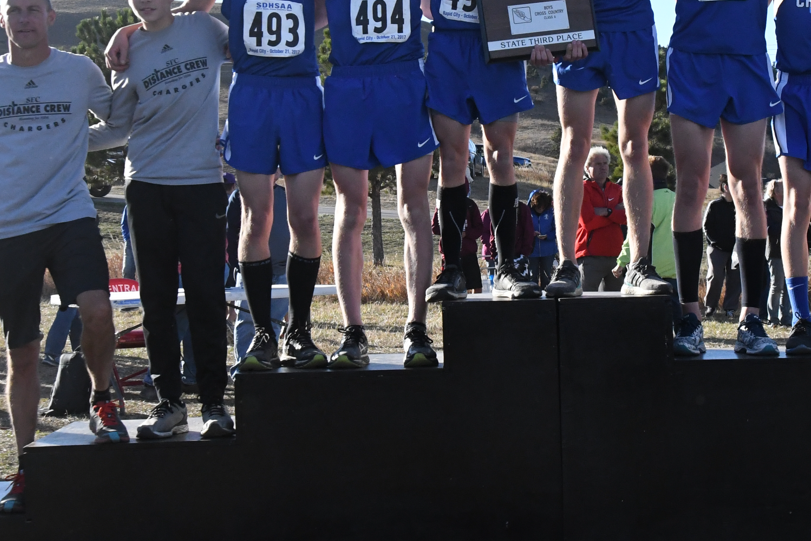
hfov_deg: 26.5
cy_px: 139
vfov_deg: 17.8
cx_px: 550
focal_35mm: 76
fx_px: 1712
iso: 2500
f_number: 8
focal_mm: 25
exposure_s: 1/3200
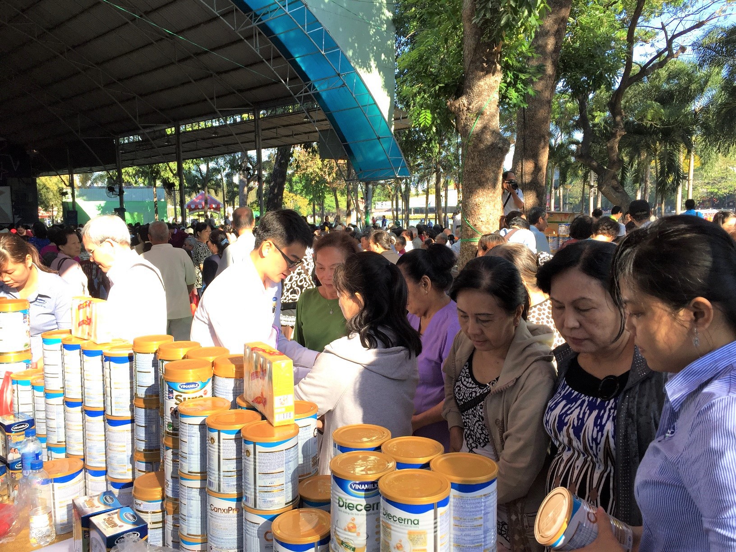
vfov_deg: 48.2
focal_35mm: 29
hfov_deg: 61.7
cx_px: 368
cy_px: 276
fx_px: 617
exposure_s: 1/363
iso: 32
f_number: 2.2
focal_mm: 4.15
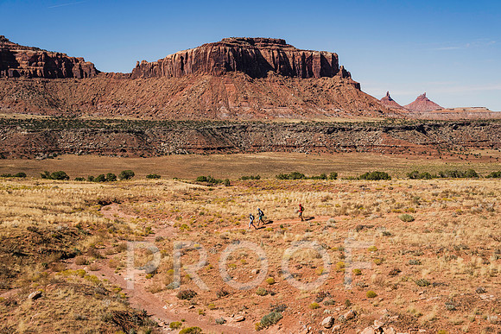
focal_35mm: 48
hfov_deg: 41.1
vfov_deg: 28.1
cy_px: 167
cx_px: 250
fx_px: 668
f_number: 7.1
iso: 160
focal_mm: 48
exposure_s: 1/640
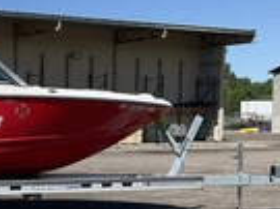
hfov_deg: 21.8
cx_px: -15
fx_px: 695
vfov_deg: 17.0
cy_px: 170
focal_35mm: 86
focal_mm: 3
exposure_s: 1/2058
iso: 25
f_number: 1.8
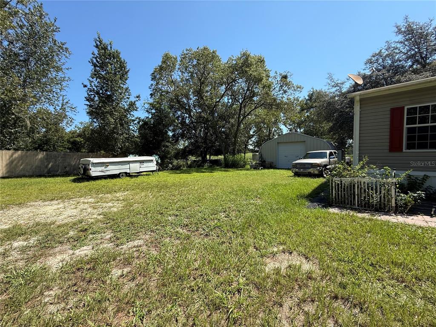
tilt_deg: -3.3
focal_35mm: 14
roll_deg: +2.9
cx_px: 218
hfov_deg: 102.1
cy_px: 164
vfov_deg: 85.7
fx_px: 176
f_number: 2.2
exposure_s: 1/928
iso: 50
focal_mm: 2.22
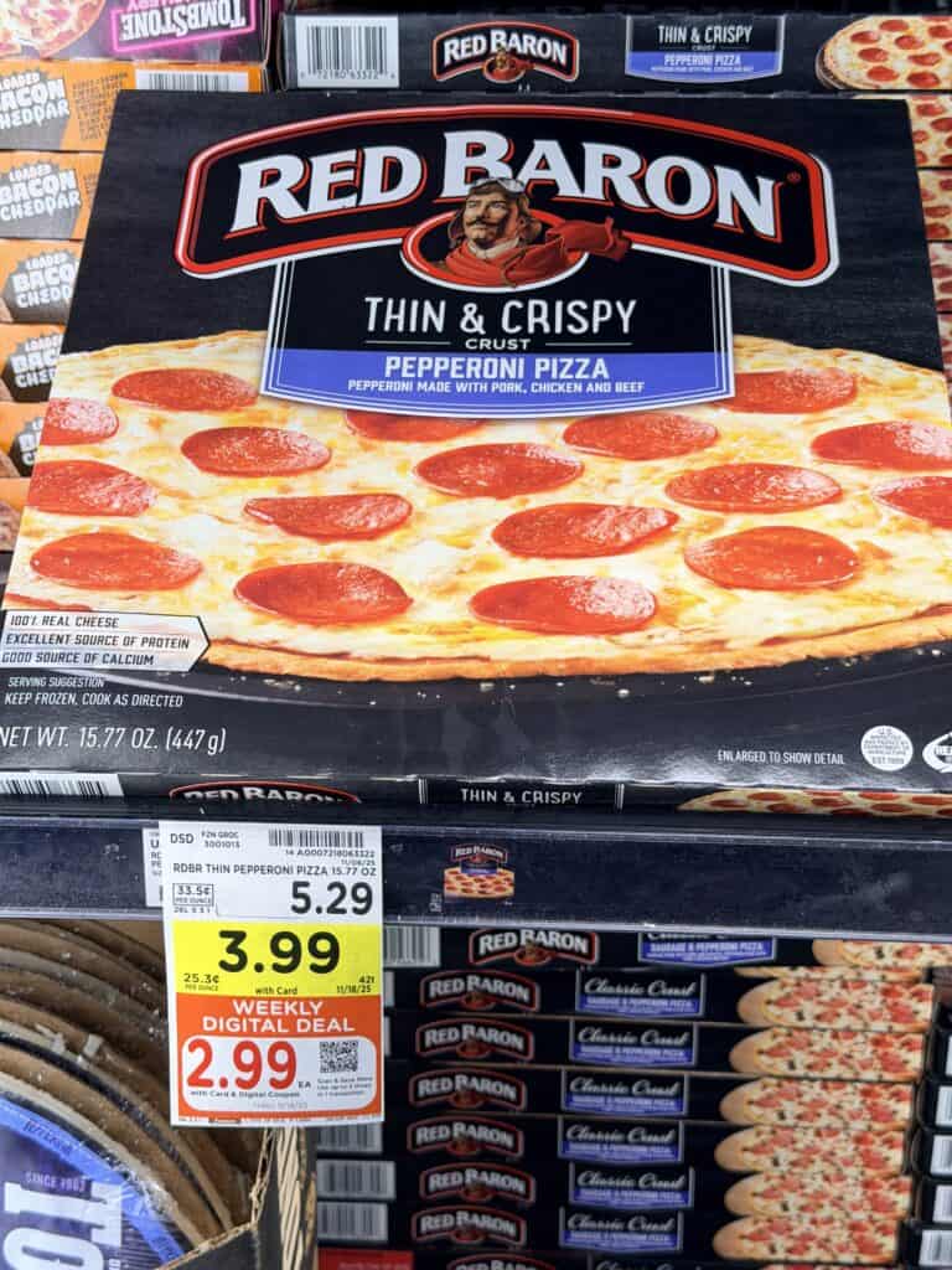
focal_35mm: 48
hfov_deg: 30.3
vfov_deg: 39.7
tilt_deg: -22.1
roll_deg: -0.6
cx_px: 476
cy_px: 635
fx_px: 1760
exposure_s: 1/60
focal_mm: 6.76
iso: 50
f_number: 1.78
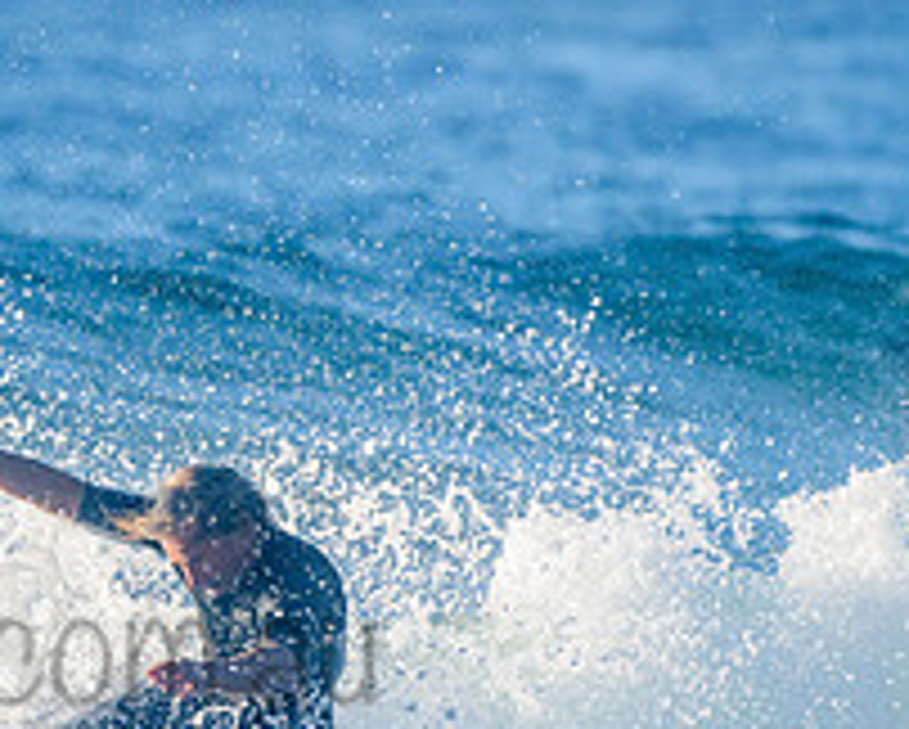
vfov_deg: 1.2
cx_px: -99
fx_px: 36300
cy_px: 601
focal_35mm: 1348
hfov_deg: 1.4
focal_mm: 500
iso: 450
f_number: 5.6
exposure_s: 1/2000
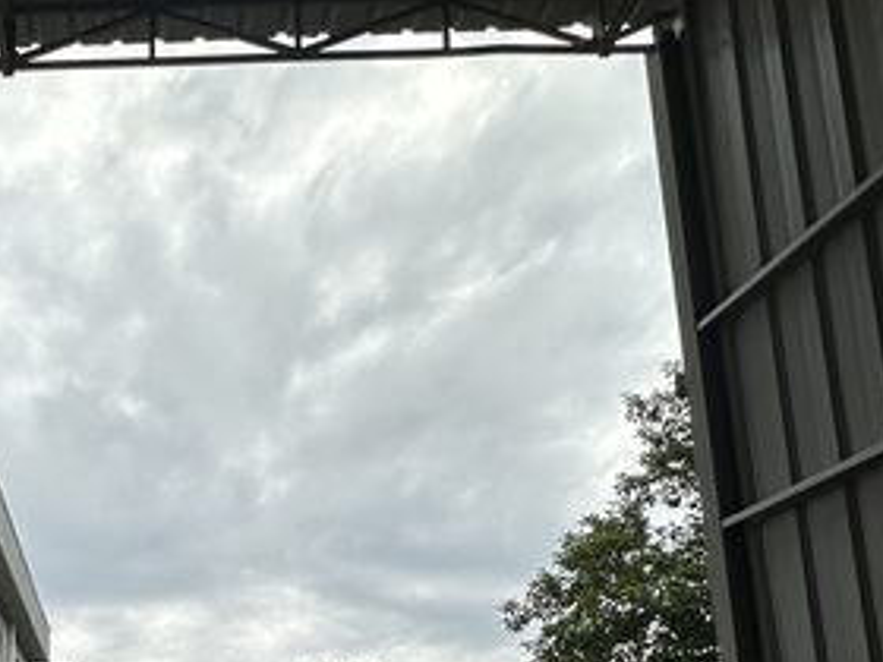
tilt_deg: +8.9
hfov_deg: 50.4
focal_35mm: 32
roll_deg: +0.4
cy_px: 725
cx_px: 88
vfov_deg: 37.2
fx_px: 816
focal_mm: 2.22
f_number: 2.2
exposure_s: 1/2564
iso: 50
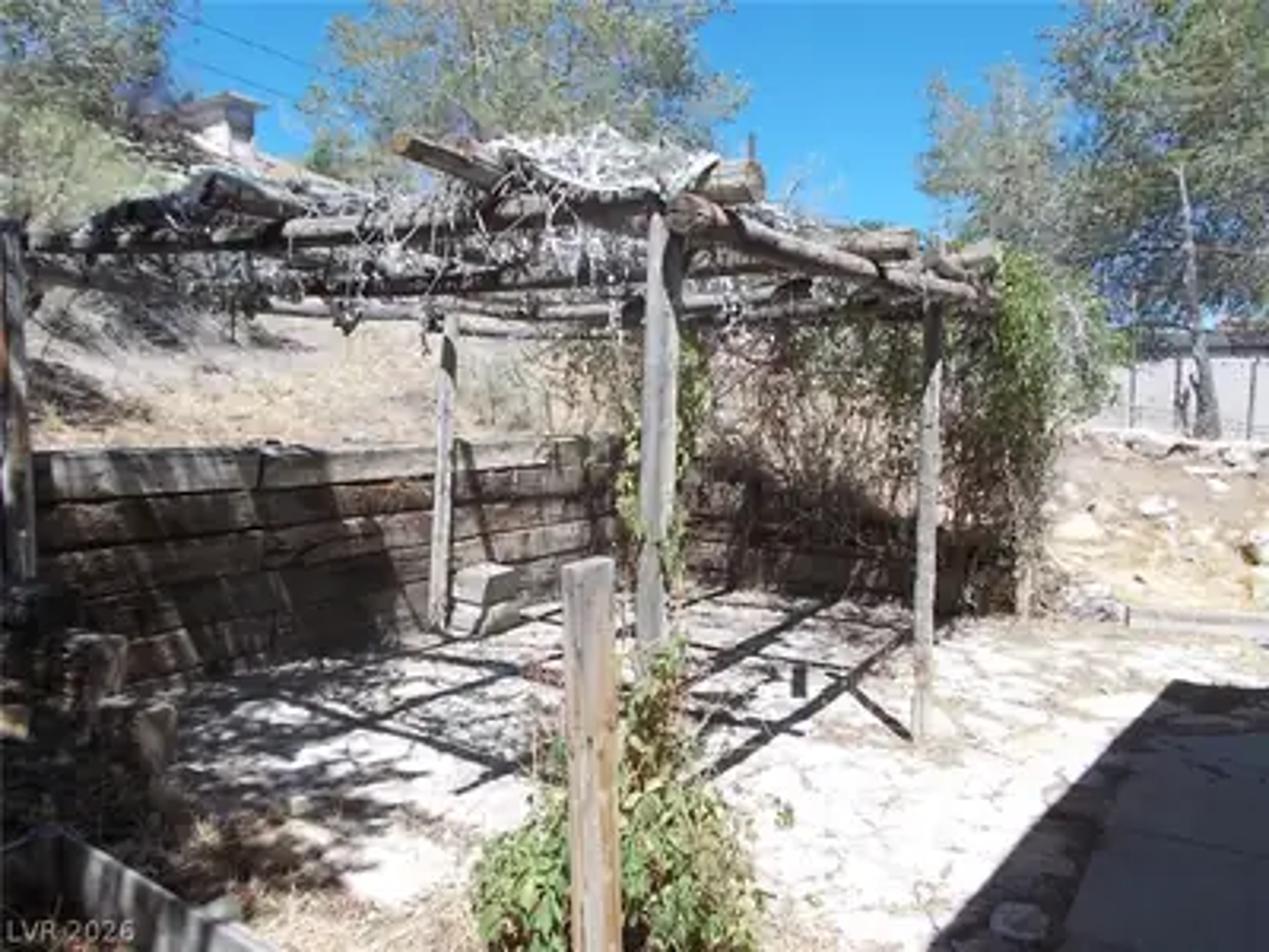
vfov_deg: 53.1
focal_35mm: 26
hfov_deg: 67.3
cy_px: 476
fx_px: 953
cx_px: 634
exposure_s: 1/500
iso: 80
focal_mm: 4.6
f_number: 3.2
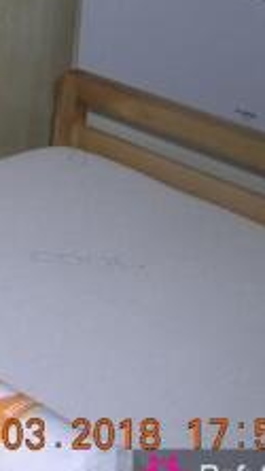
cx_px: -268
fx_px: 999
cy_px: 67
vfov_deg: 25.8
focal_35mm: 80
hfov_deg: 13.1
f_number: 2.8
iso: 50
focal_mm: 5.8
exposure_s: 1/60.1
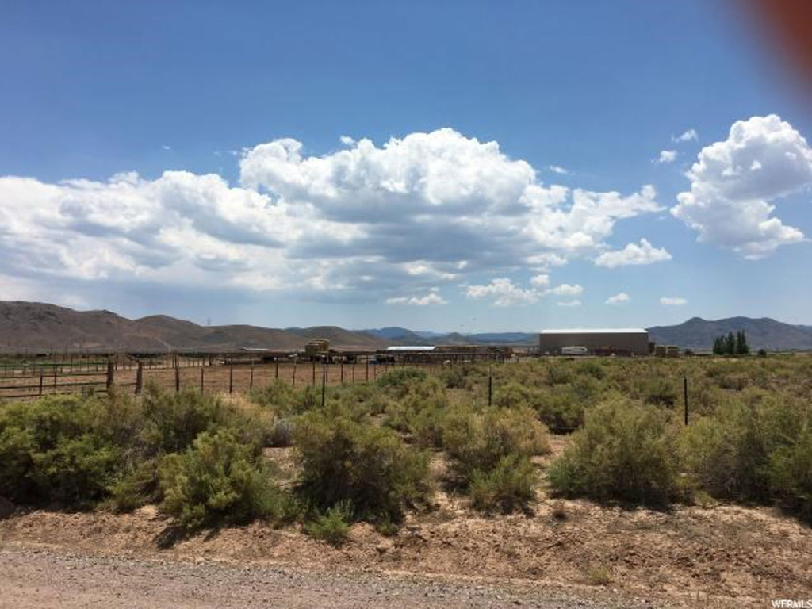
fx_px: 680
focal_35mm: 29
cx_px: 406
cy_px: 304
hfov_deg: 61.7
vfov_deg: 48.2
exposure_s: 1/3344
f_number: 2.2
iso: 25
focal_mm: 4.15
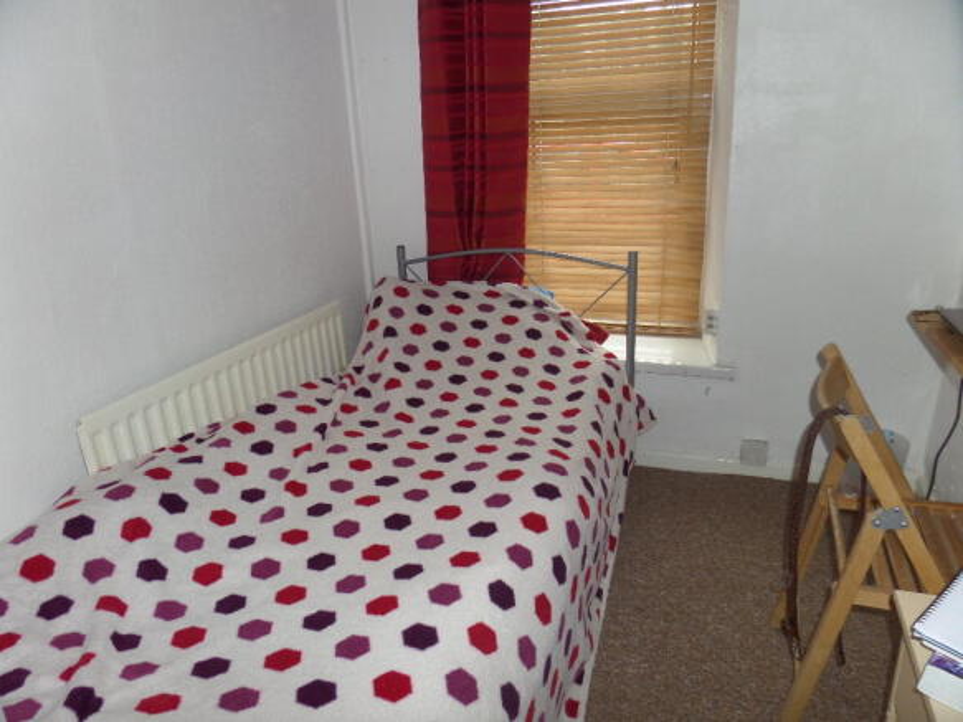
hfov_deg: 71.6
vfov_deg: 56.8
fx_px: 668
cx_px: 482
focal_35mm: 24
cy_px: 361
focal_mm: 4
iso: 100
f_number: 3.2
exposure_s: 1/30
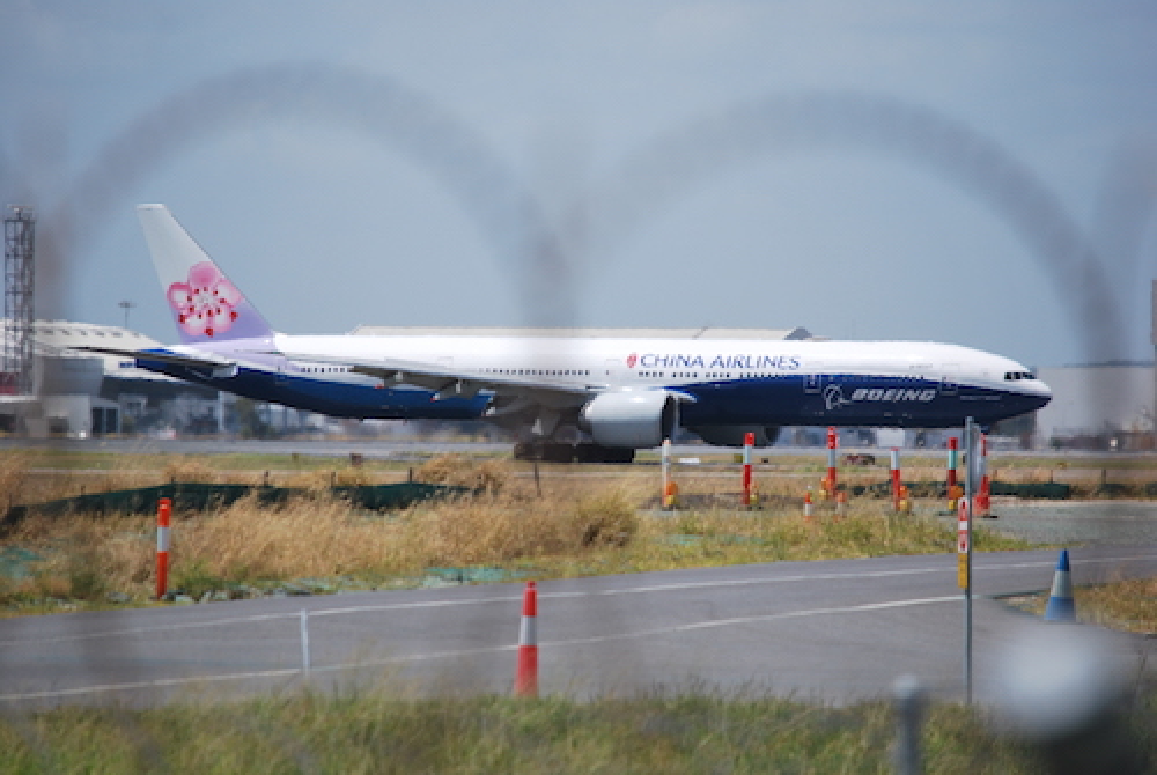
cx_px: 578
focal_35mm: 330
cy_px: 388
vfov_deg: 4.2
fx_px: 10621
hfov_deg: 6.2
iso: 200
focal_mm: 220
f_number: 5.6
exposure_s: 1/2000
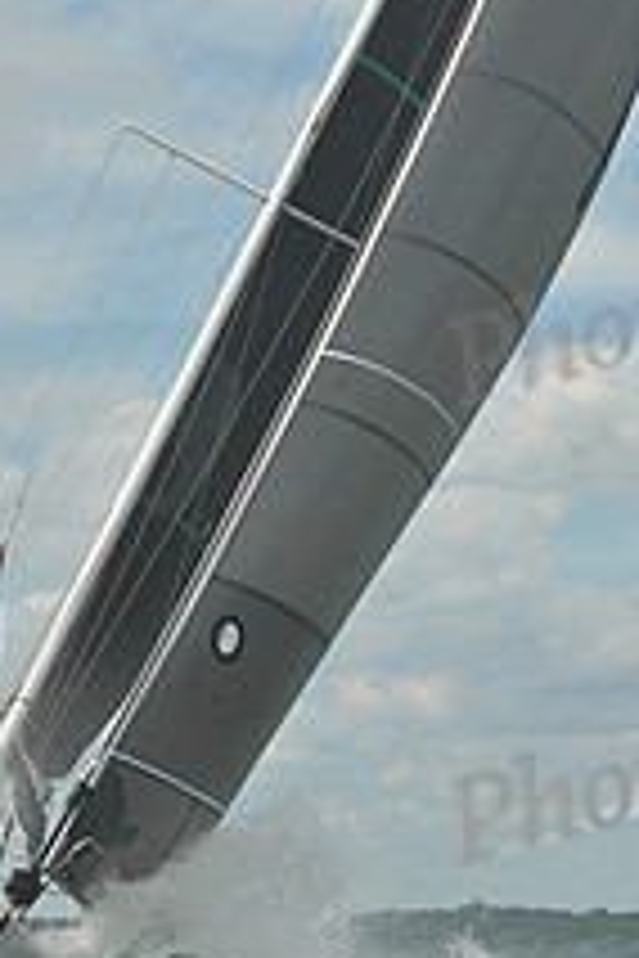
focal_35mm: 191
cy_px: 121
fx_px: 5085
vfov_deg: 10.7
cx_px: 218
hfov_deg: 7.2
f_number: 11
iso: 320
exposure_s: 1/1250
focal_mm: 70
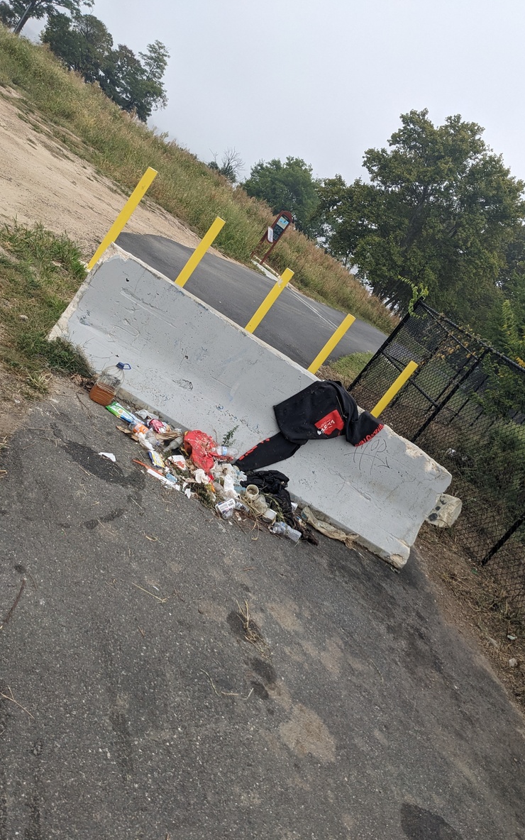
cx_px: 297
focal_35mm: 29
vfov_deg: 64.6
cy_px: 422
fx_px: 664
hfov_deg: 43.1
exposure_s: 1/616
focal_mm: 4.38
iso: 62
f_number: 1.73
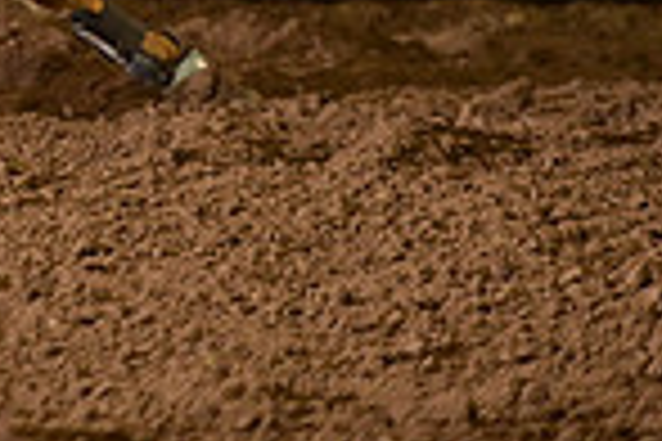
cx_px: -315
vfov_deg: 1.7
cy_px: -421
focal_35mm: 789
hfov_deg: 2.6
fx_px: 14508
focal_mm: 200
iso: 1600
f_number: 3.2
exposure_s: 1/250
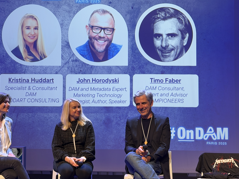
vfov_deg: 19.3
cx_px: 150
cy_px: 119
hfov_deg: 25.6
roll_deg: +0.0
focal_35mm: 76
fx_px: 525
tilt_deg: +0.9
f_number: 1.78
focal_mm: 6.76
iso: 100
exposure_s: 1/51
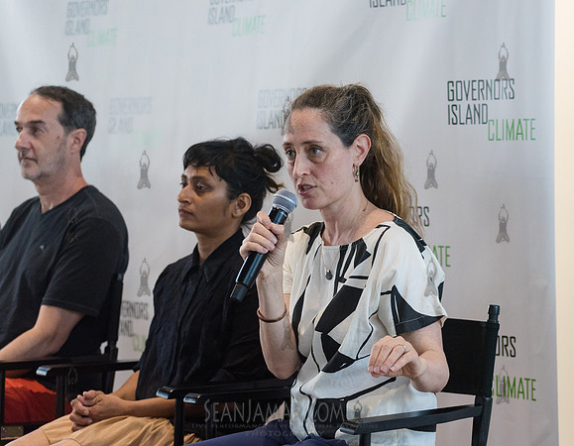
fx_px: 1939
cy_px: 203
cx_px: 316
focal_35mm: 115
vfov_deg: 13.1
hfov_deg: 16.8
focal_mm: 92
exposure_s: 1/320
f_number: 4
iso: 4000
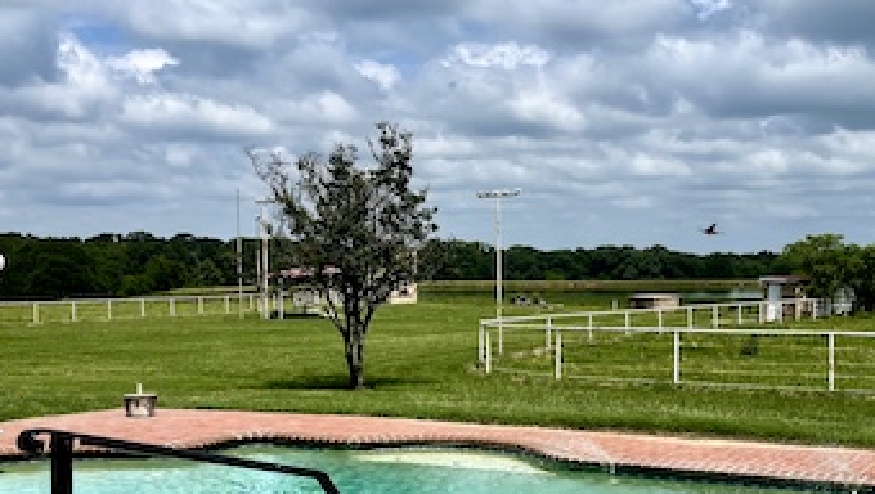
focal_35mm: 48
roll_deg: +0.6
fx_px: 1115
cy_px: 355
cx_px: 489
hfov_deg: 42.8
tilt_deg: -5.4
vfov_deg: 24.8
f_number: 1.6
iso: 32
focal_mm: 5.1
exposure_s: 1/6250
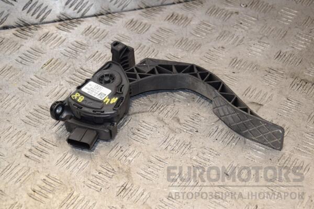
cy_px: 104
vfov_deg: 18.2
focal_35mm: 75
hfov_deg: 27.0
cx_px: 157
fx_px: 654
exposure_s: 1/200
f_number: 7.1
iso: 800
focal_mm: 50
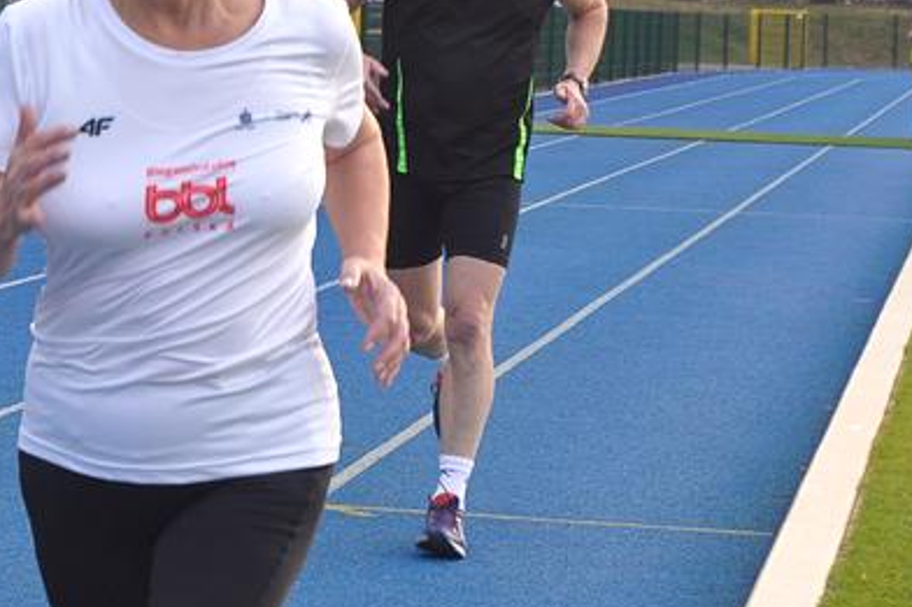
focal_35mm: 169
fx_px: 4279
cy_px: 124
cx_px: 179
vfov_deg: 8.1
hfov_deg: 12.1
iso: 640
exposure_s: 1/250
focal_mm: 52
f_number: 8
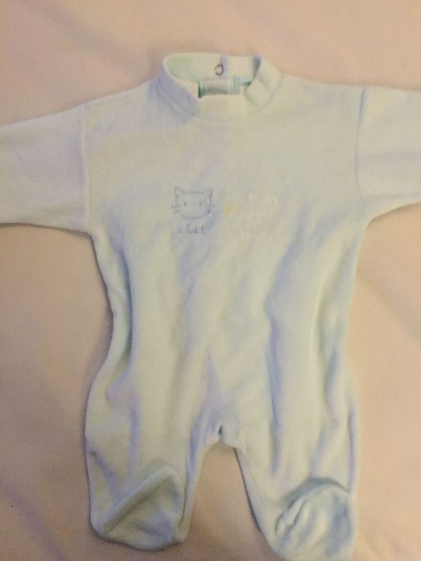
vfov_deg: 58.4
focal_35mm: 31
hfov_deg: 45.4
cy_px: 281
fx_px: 503
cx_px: 222
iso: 320
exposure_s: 1/17
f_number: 2.2
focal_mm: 4.15
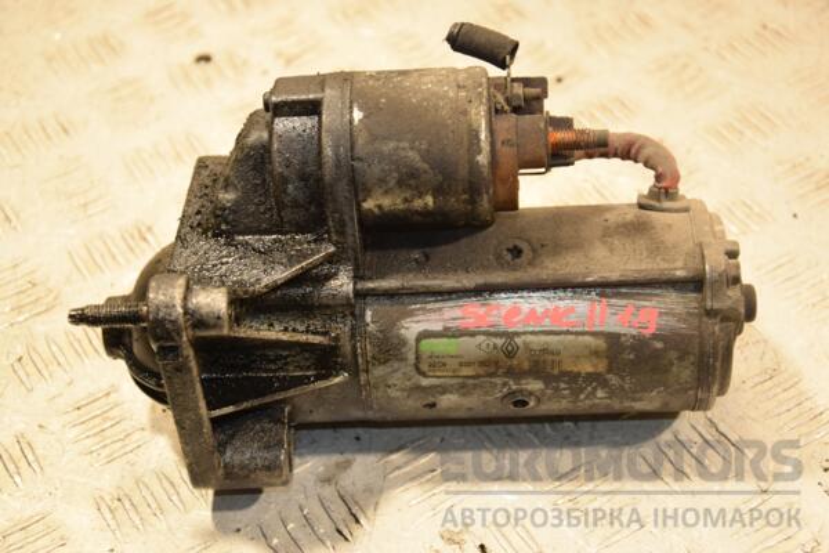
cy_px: 276
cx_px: 414
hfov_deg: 28.1
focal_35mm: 72
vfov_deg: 18.9
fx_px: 1658
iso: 800
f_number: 4.8
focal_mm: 48
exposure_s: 1/125
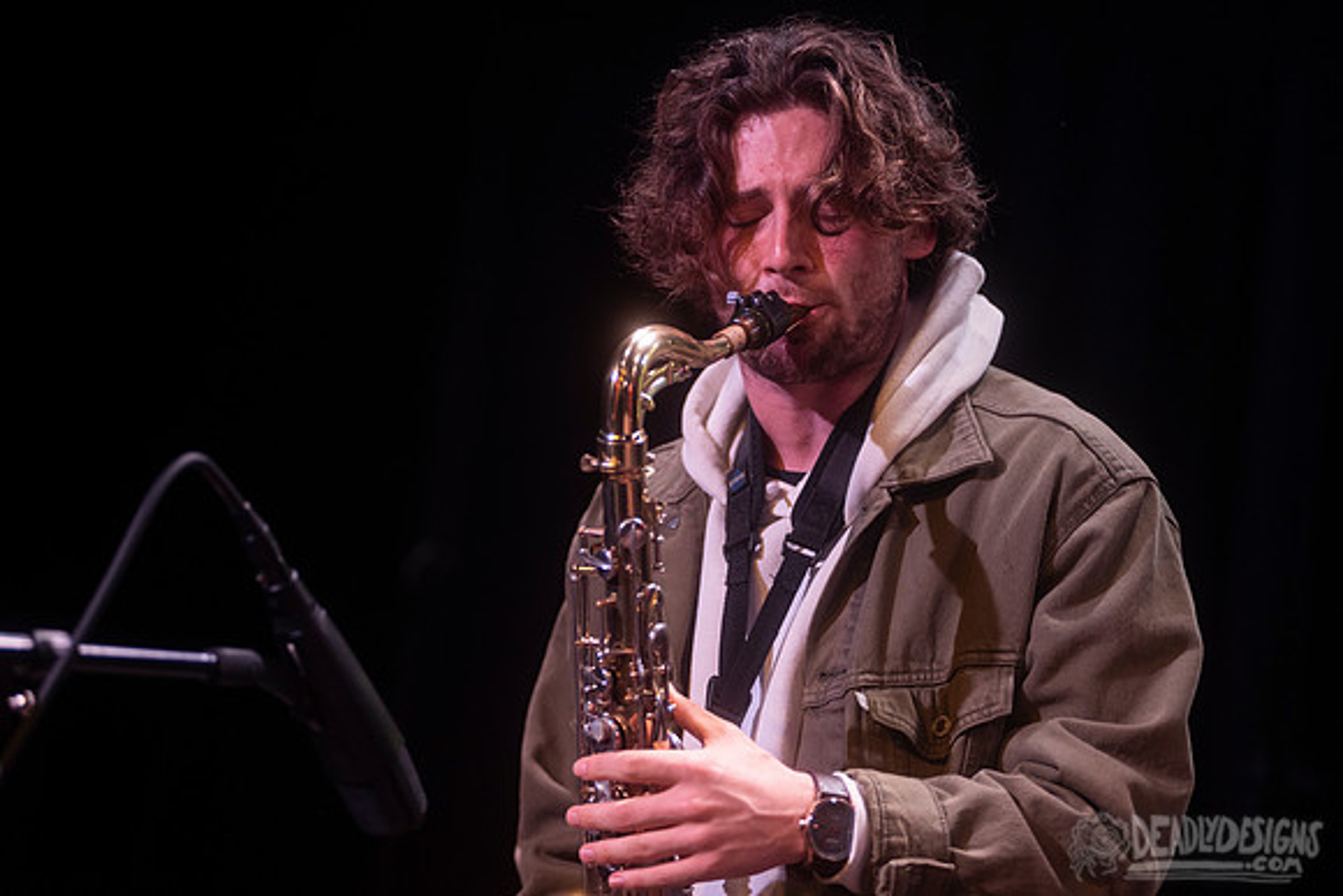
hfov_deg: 21.5
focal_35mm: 95
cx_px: 672
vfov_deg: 14.4
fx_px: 3545
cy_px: 448
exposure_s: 1/250
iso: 2000
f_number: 3.2
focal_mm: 95
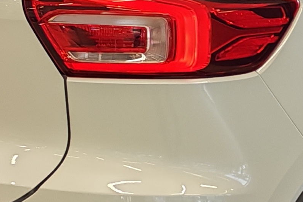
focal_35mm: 177
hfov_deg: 11.5
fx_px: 1490
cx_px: 302
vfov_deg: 7.8
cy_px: 121
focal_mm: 6.12
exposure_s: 1/100
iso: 100
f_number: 1.9
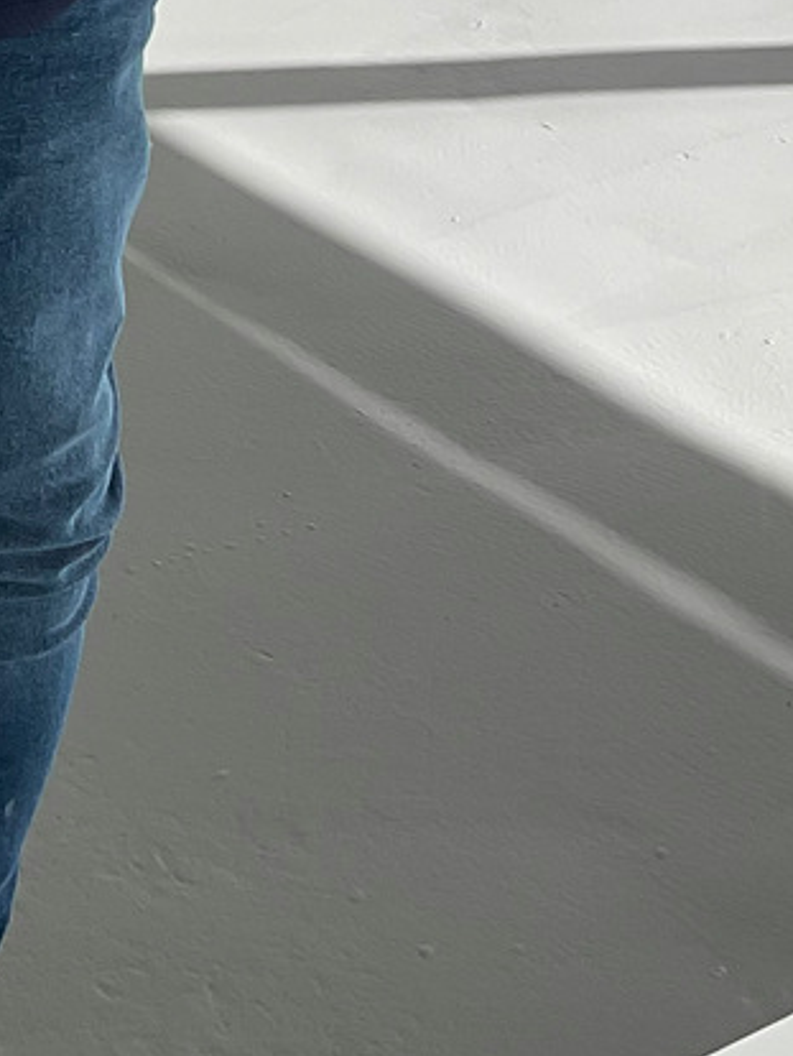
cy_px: -224
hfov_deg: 12.8
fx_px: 3417
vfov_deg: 16.8
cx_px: -237
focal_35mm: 112
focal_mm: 3
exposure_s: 1/280
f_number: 1.8
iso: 16
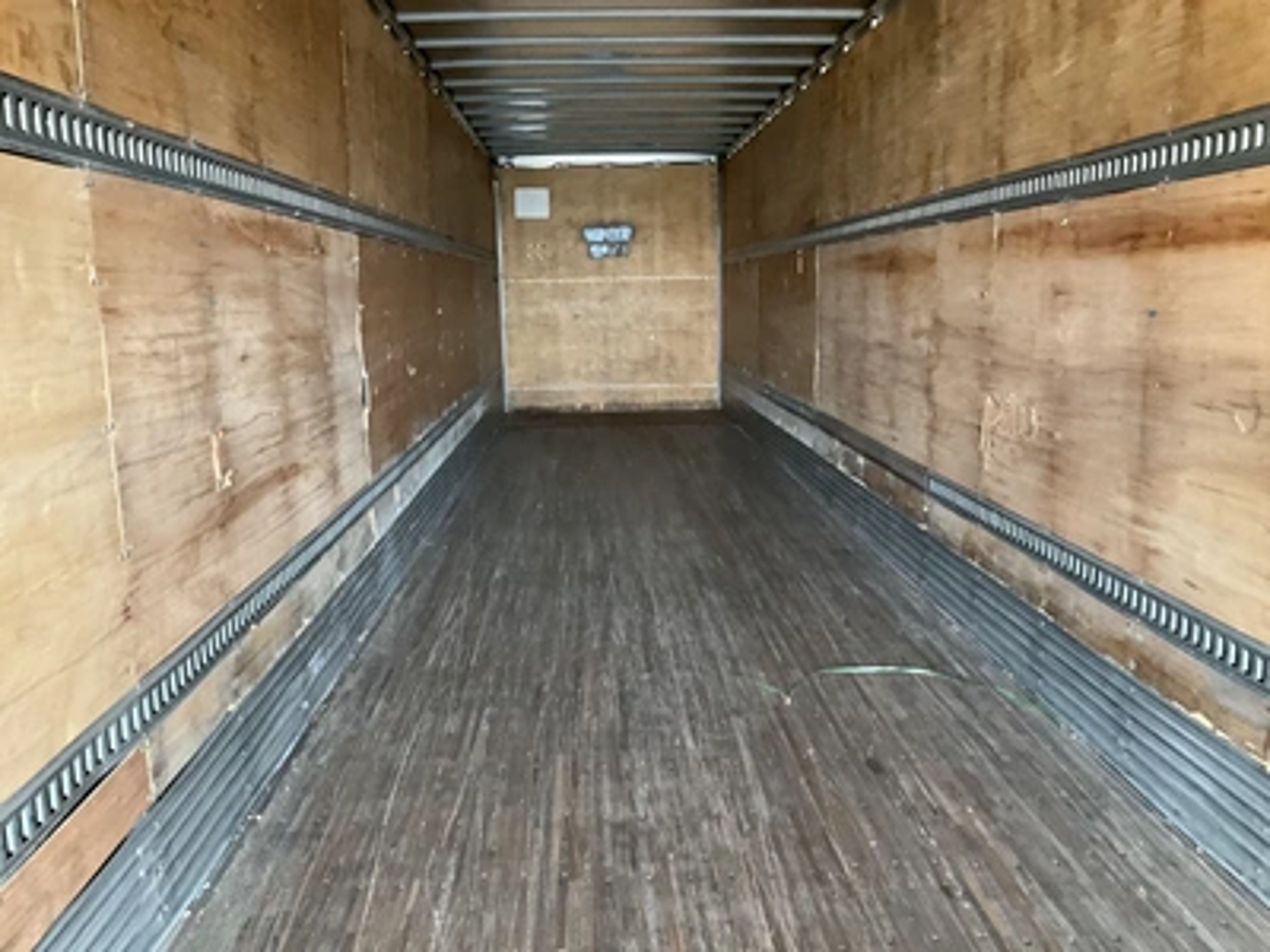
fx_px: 1064
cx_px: 635
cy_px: 476
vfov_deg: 48.2
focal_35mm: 29
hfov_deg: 61.7
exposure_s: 1/60
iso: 160
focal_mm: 3
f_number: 1.8
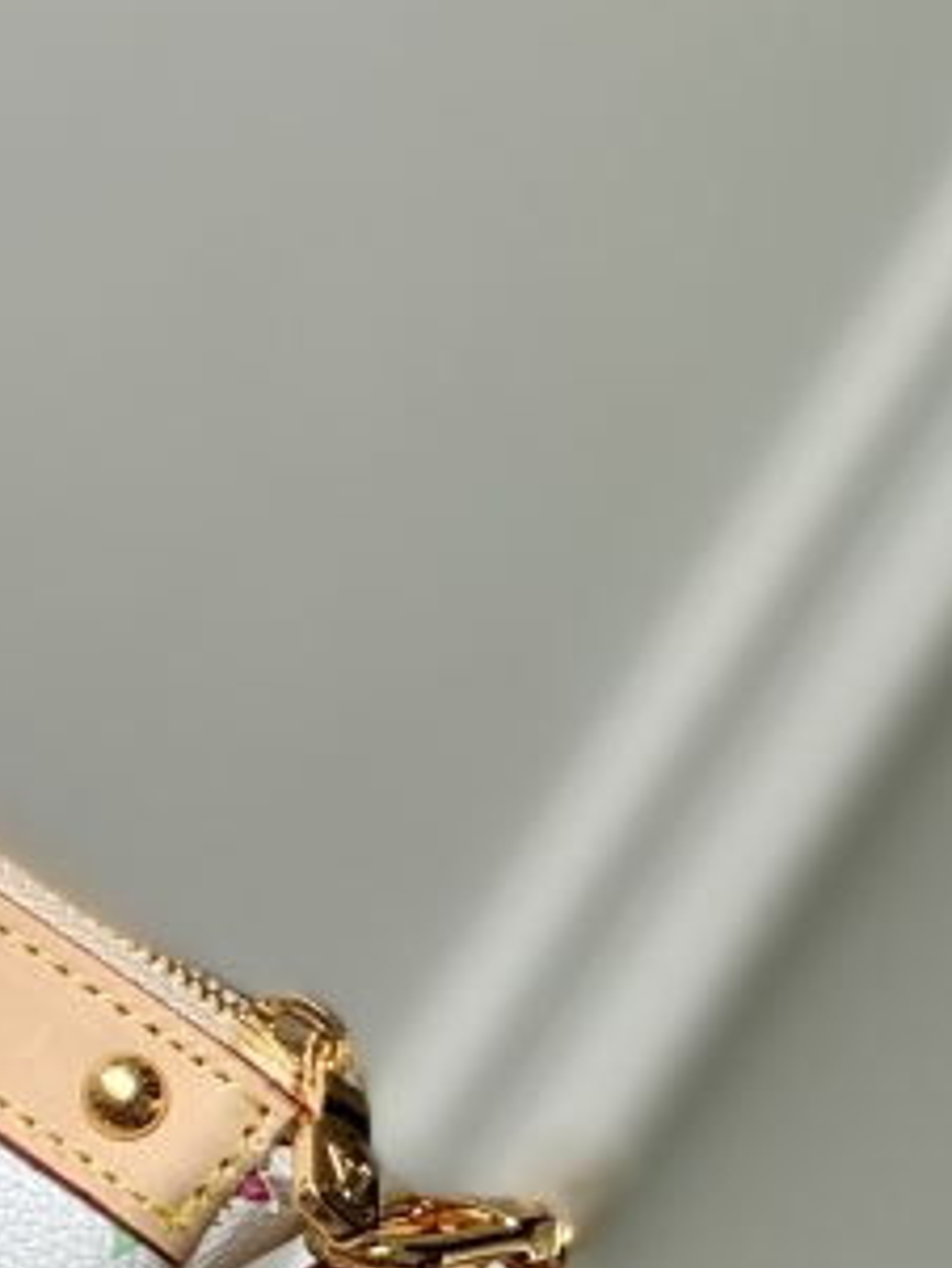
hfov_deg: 5.8
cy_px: 518
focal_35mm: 249
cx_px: -1062
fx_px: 9124
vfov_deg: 7.9
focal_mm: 6
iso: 16
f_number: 2.4
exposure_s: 1/148
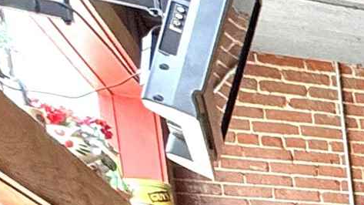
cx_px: 1038
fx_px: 955
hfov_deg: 12.2
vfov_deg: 10.1
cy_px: 548
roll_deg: +0.5
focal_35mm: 99
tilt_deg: -7.2
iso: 200
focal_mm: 2.22
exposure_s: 1/99
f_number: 2.2
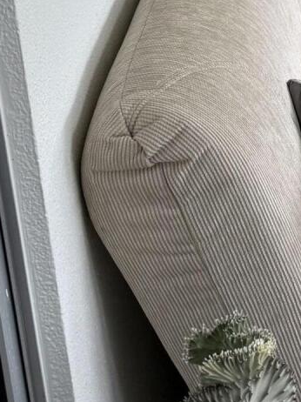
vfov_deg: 17.8
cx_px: 562
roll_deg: +1.1
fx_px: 1207
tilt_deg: -12.6
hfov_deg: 12.8
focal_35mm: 104
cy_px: -108
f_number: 1.78
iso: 100
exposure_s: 1/344
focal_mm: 6.76
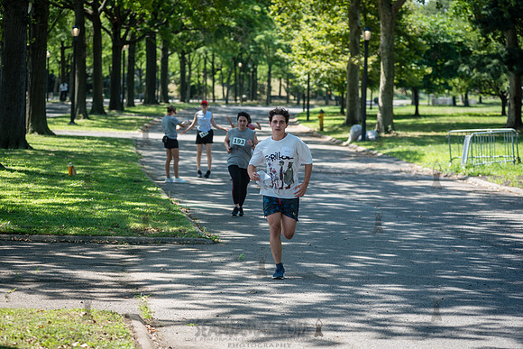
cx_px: 262
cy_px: 174
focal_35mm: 120
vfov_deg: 11.4
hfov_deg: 17.0
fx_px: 1749
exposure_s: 1/400
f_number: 4
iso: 200
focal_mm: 120
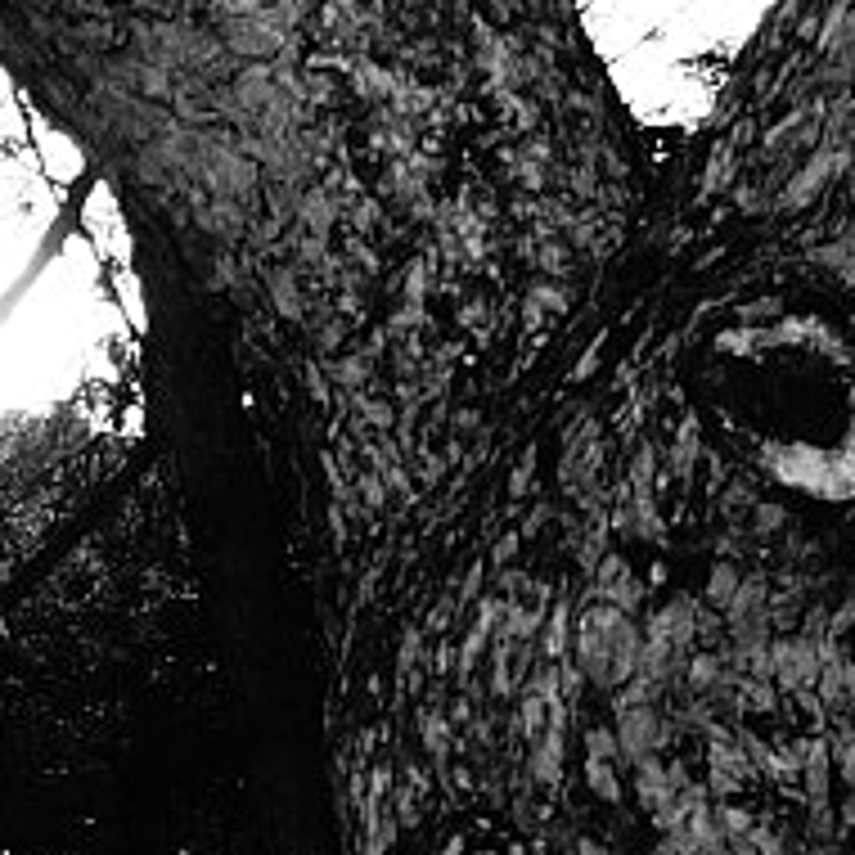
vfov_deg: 8.1
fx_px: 6008
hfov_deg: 7.9
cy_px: 1046
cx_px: -513
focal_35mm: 215
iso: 100
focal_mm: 20
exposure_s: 1/50
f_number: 3.5
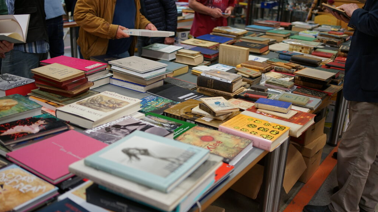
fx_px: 371
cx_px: 189
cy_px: 105
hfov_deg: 54.0
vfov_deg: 32.0
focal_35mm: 37
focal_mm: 35
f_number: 2.2
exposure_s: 1/200
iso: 400
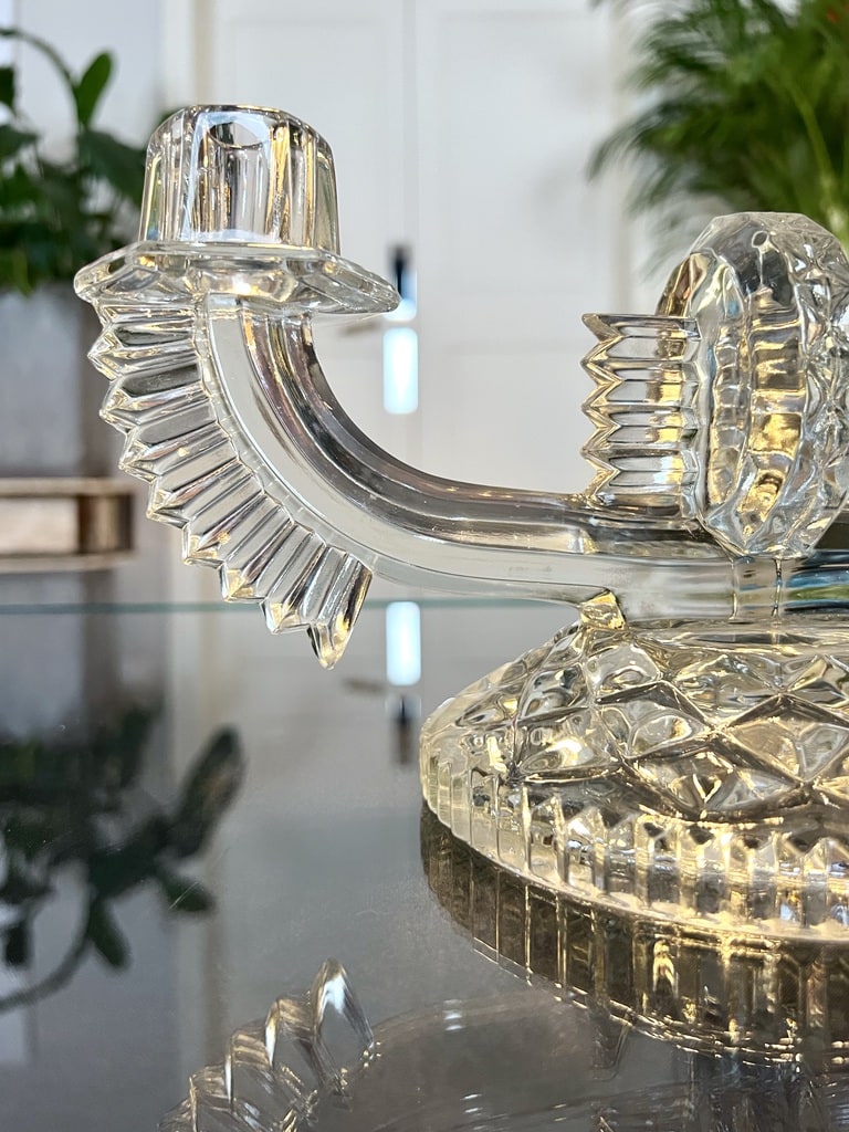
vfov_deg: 67.3
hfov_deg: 53.1
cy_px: 566
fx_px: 850
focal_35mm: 26
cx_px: 424
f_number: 1.5
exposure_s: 1/50
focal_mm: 5.7
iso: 250
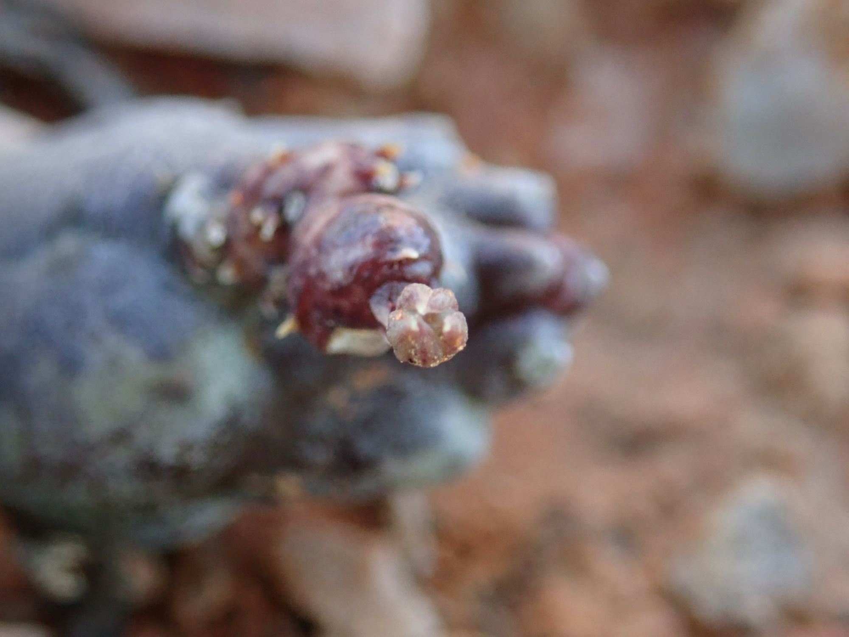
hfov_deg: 24.4
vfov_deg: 18.4
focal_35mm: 80
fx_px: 1962
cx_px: 424
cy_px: 318
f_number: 4.4
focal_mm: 14.41
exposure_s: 1/160
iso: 800
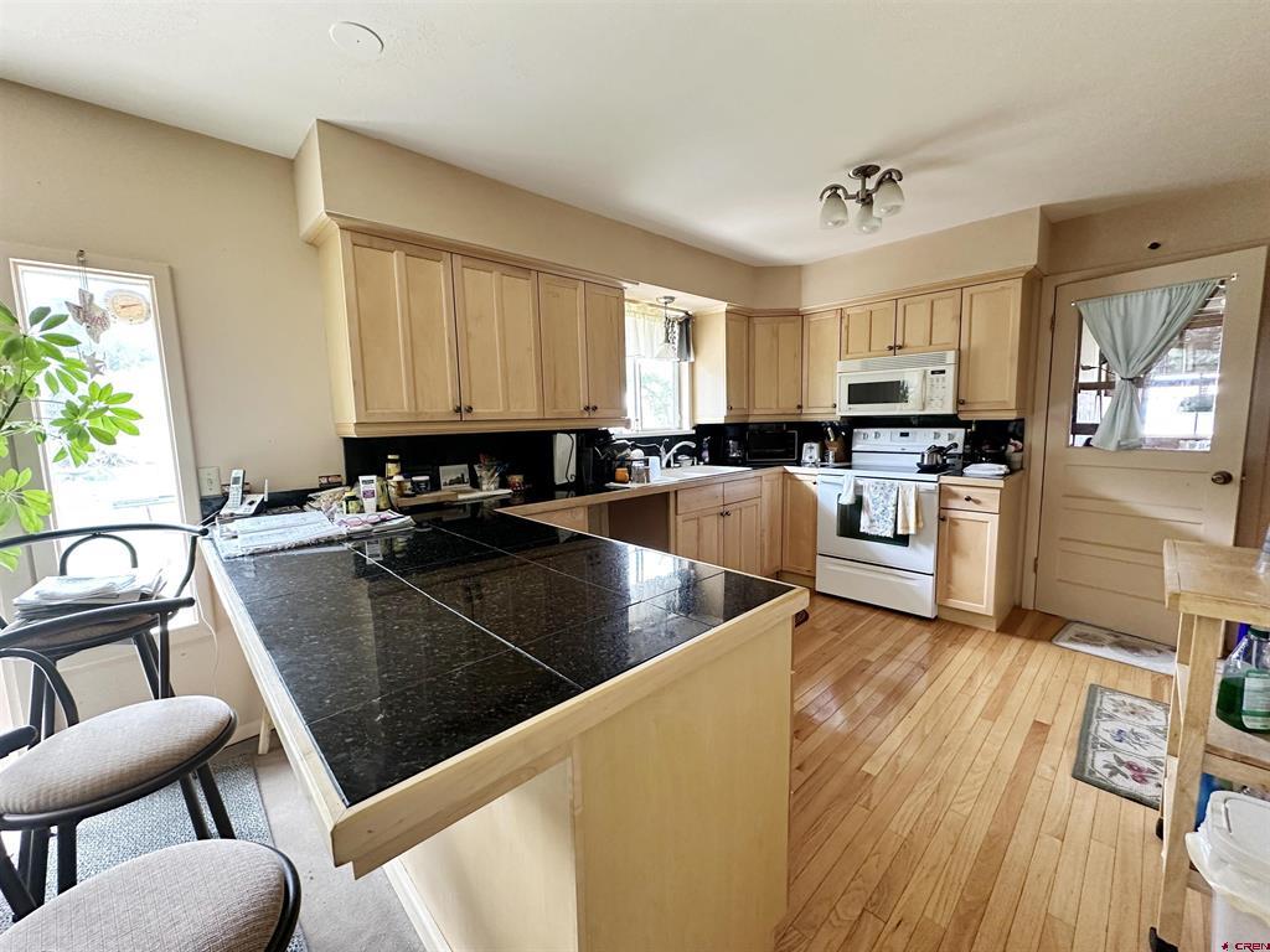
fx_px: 514
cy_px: 476
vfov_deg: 85.7
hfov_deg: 102.1
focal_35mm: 14
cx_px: 635
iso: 320
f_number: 2.2
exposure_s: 1/70
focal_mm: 2.22
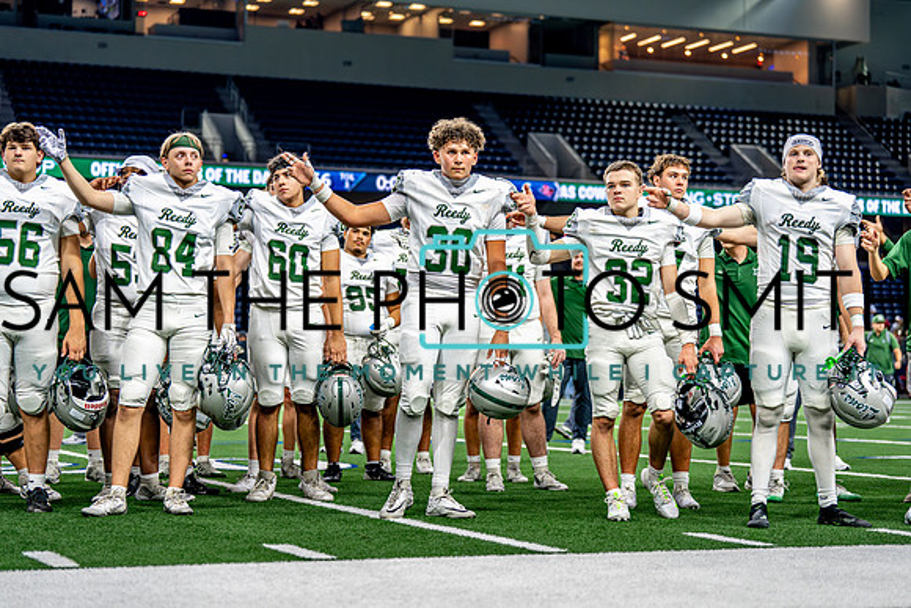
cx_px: 456
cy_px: 304
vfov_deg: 19.0
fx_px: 1813
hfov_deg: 28.2
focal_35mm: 72
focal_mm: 70
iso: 1000
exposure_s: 1/400
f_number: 2.8
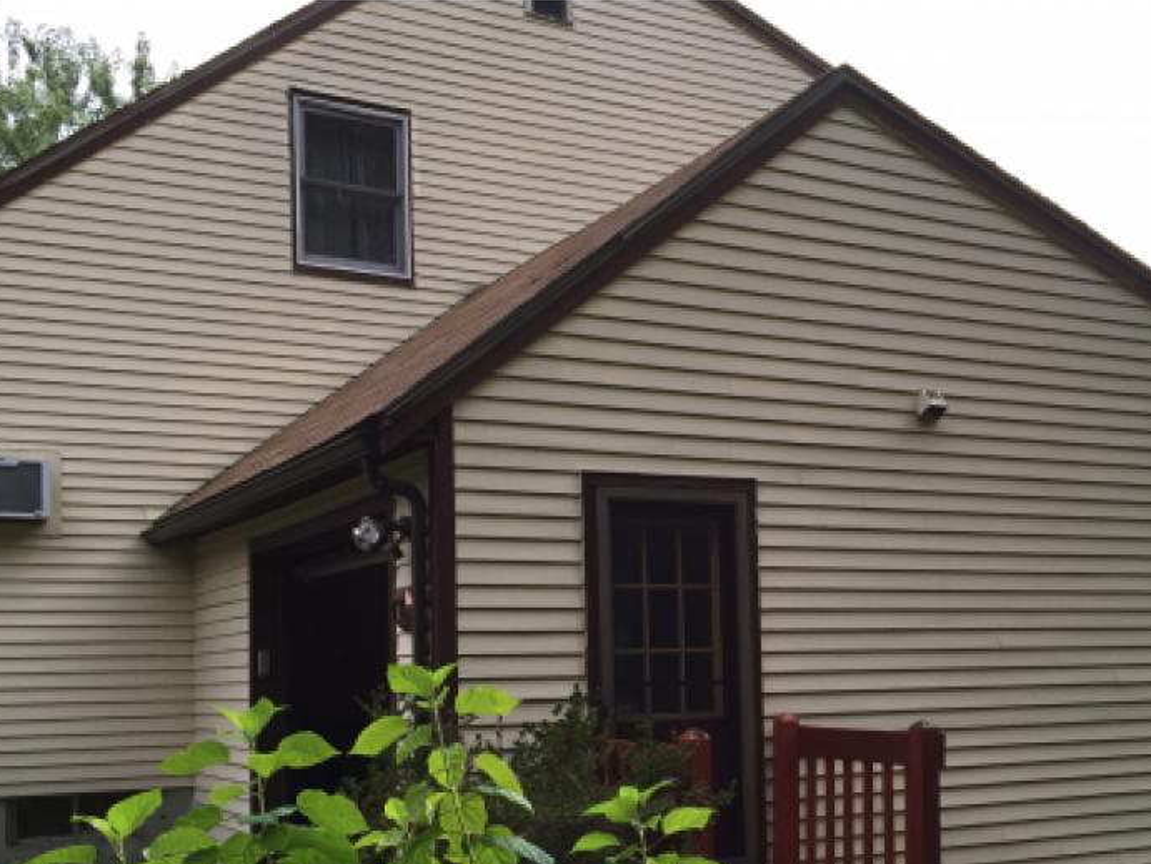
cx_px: 735
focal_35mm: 43
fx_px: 1431
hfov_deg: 43.4
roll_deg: +1.4
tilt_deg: +1.0
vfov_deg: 33.0
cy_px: 637
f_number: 2.2
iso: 32
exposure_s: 1/471
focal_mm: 4.15
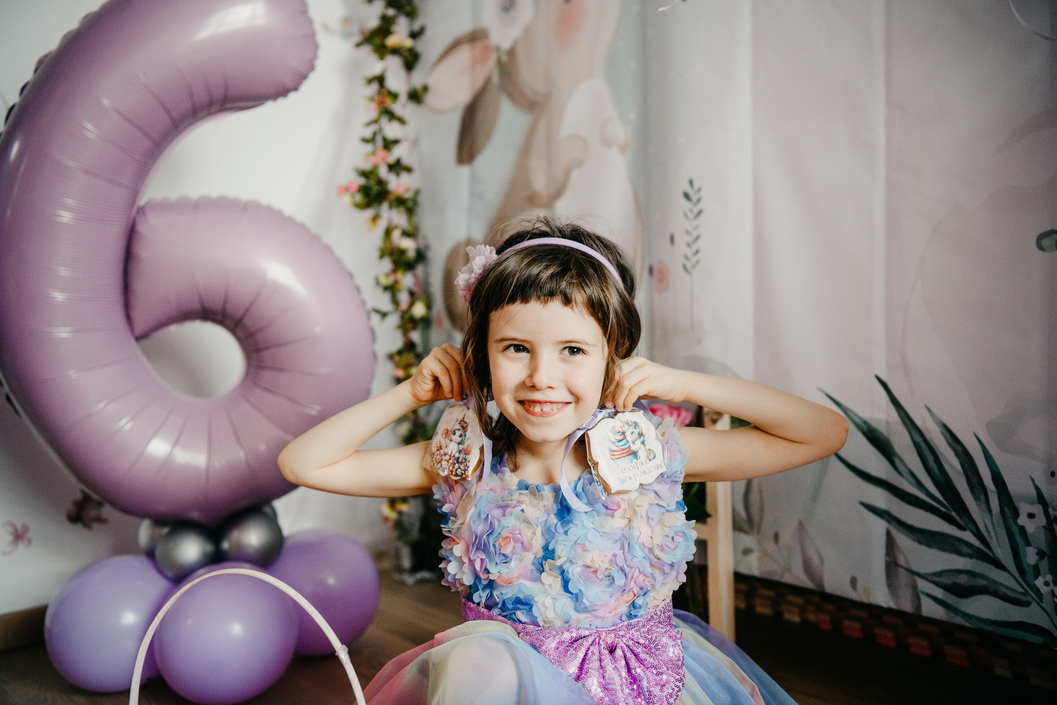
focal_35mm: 38
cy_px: 352
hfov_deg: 50.7
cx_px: 528
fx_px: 1116
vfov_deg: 35.1
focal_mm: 38
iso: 1250
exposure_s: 1/250
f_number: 3.2
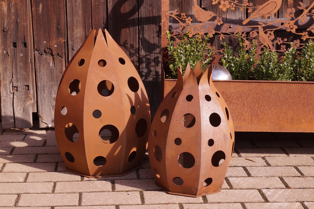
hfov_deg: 33.4
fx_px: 523
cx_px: 157
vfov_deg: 22.6
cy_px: 104
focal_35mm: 60
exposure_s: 1/320
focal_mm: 40
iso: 400
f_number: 9
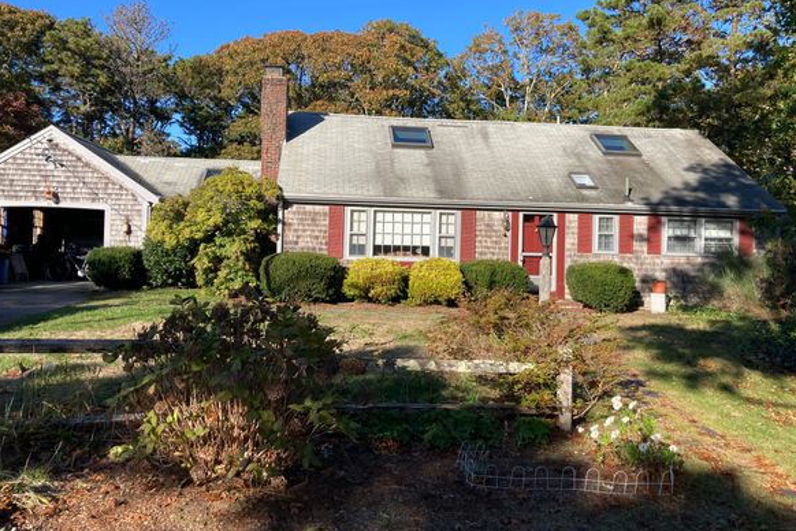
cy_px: 237
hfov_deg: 61.9
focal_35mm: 30
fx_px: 663
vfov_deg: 43.5
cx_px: 406
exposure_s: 1/1130
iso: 20
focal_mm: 3.99
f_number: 1.8
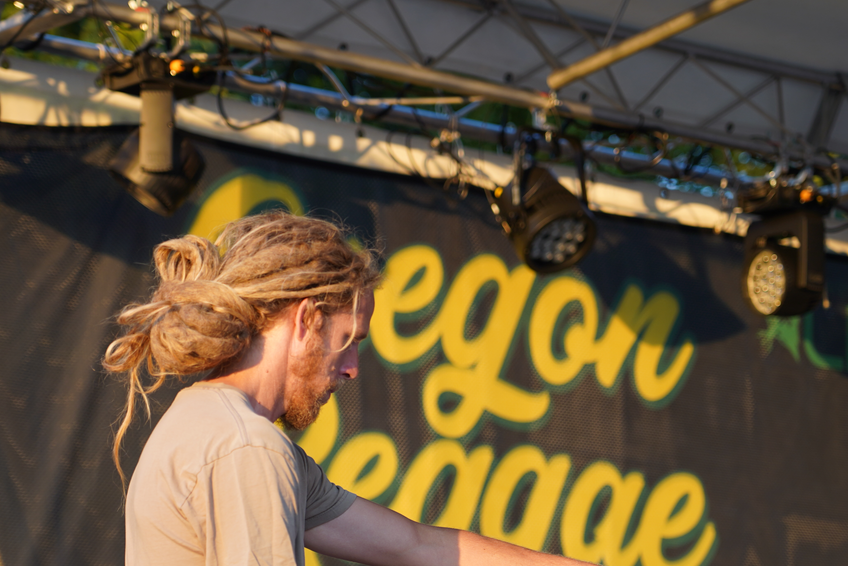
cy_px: 353
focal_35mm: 153
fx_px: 3604
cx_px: 399
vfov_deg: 9.0
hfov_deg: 13.4
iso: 200
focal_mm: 105
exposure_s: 1/160
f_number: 4
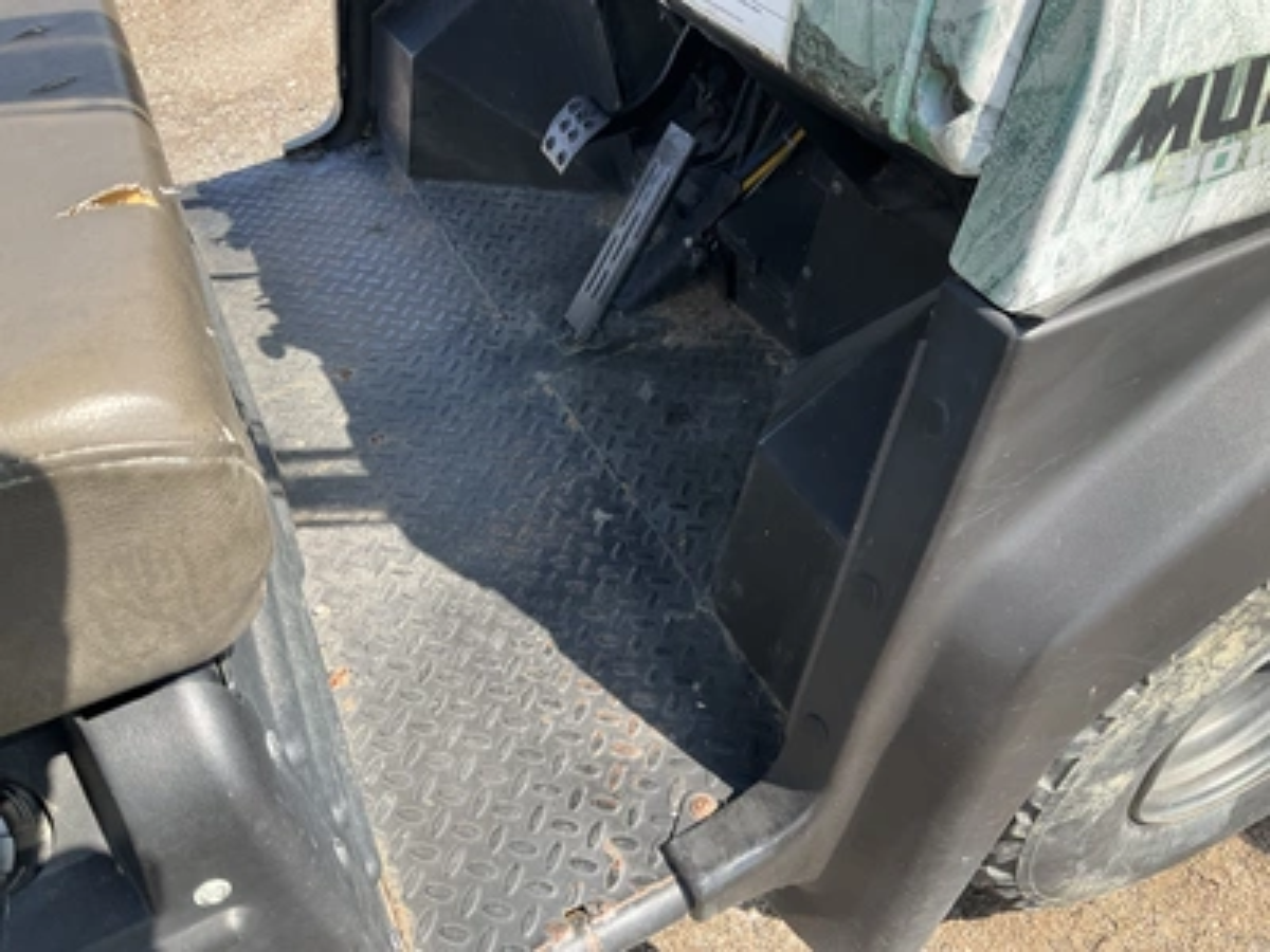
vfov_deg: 48.2
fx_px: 1064
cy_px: 476
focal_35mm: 29
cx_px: 635
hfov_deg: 61.7
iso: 25
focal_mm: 3
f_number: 1.8
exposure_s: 1/391
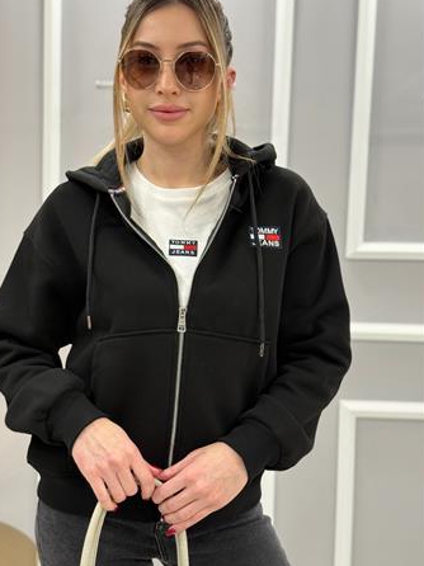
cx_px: 179
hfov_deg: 26.0
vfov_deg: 34.4
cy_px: 291
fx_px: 915
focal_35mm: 56
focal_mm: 6.76
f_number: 1.78
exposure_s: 1/50
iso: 125
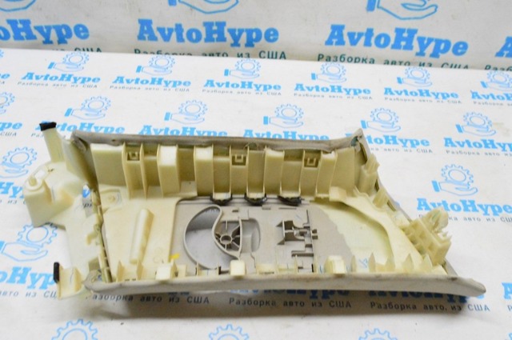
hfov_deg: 57.3
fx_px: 469
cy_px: 170
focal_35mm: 33
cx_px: 256
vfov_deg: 39.9
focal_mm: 22
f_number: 8
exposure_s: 1/250
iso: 6400
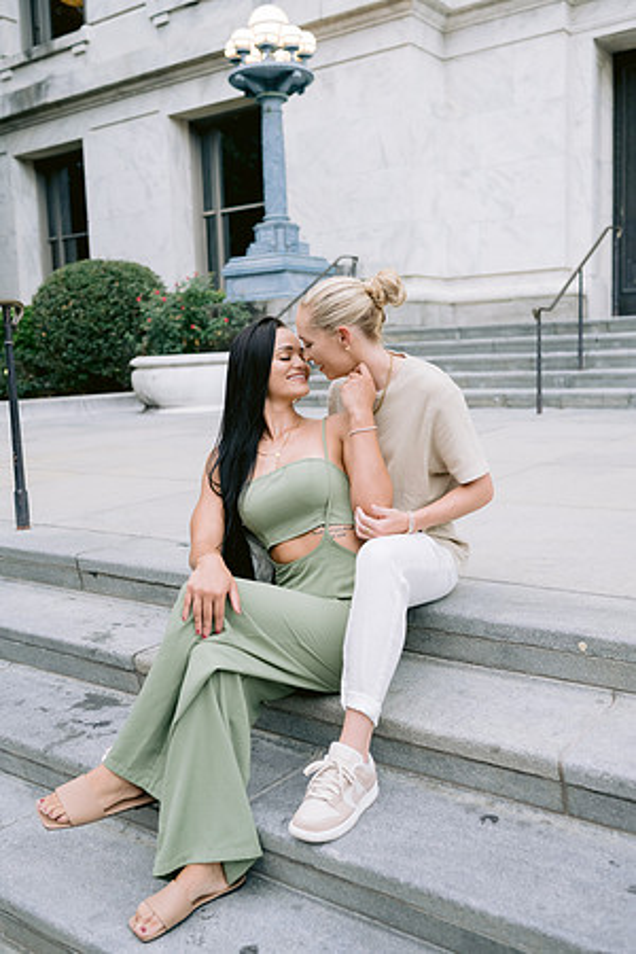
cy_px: 477
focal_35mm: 35
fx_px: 927
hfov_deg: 37.9
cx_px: 318
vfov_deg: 54.4
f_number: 2.8
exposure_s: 1/640
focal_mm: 35
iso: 800
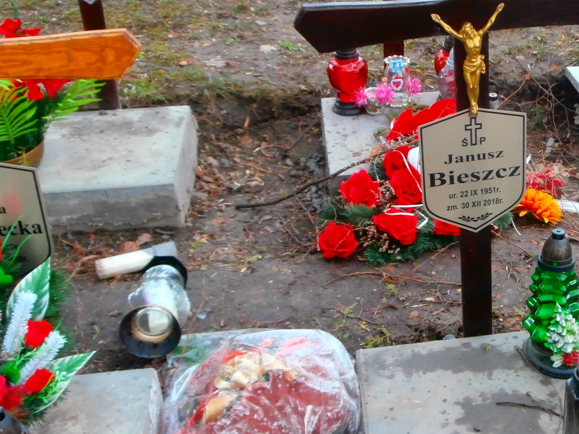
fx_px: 870
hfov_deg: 35.5
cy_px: 205
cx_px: 474
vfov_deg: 28.0
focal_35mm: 52
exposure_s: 1/60
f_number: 3.5
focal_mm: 5.36
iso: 200
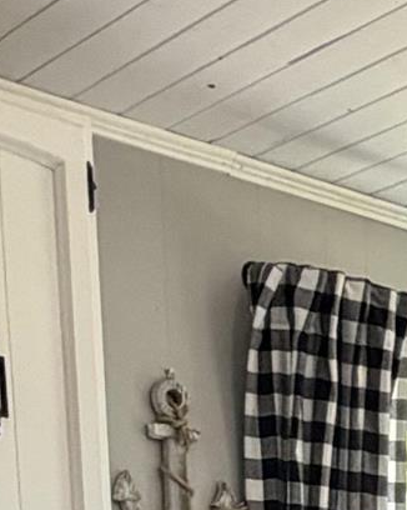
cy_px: 1101
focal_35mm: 103
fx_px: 1552
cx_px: 591
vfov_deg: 14.5
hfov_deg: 14.1
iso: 400
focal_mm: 2.22
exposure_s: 1/60
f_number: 2.2
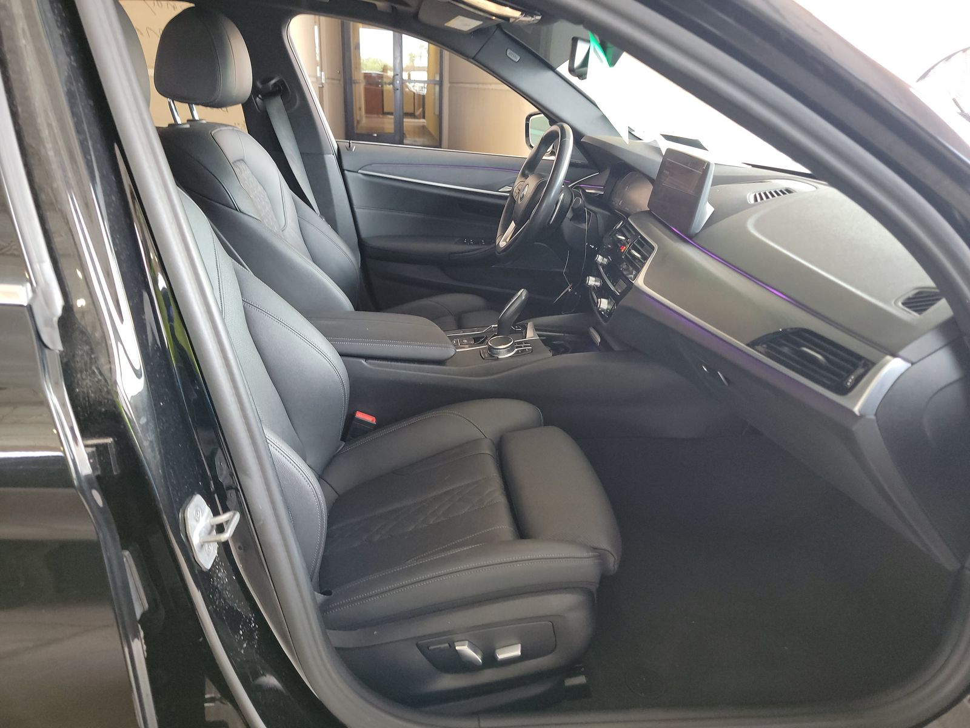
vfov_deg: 56.8
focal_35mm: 24
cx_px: 485
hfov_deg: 71.6
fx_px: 673
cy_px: 364
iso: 579
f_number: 1.8
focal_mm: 6.7
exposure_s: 1/59
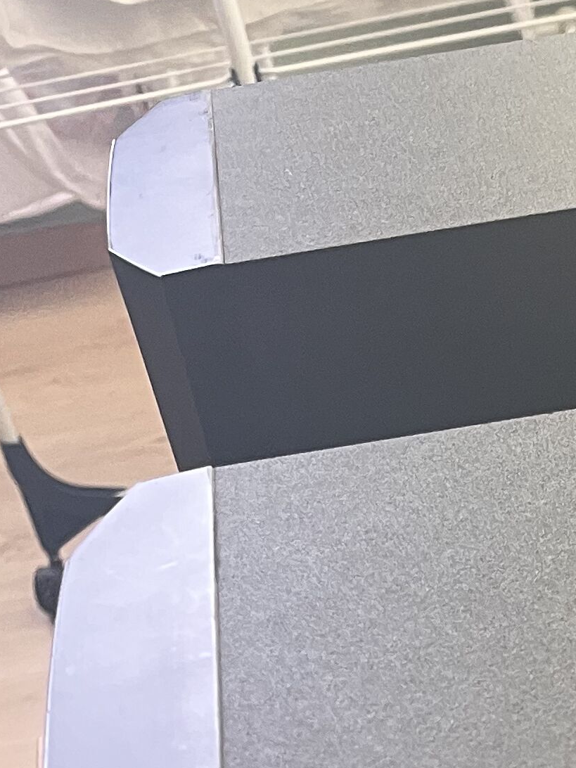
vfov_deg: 16.8
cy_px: 1390
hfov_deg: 13.8
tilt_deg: -44.8
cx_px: 1015
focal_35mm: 96
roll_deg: +5.7
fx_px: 2130
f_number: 1.6
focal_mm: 5.1
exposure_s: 1/92
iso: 125
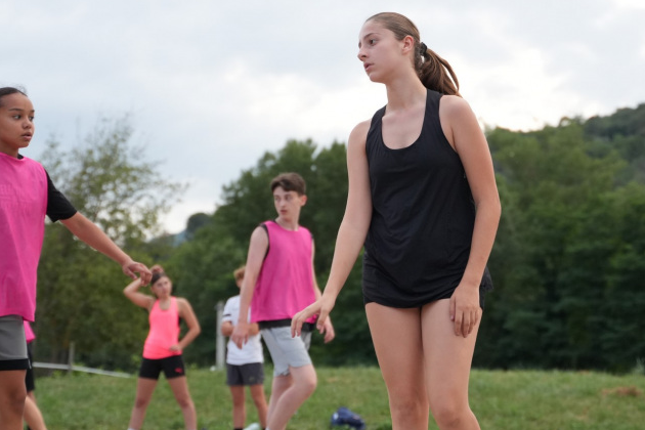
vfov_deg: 13.8
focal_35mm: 99
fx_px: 1774
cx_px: 351
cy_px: 177
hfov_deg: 20.6
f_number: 2.8
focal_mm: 52
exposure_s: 1/640
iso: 1000
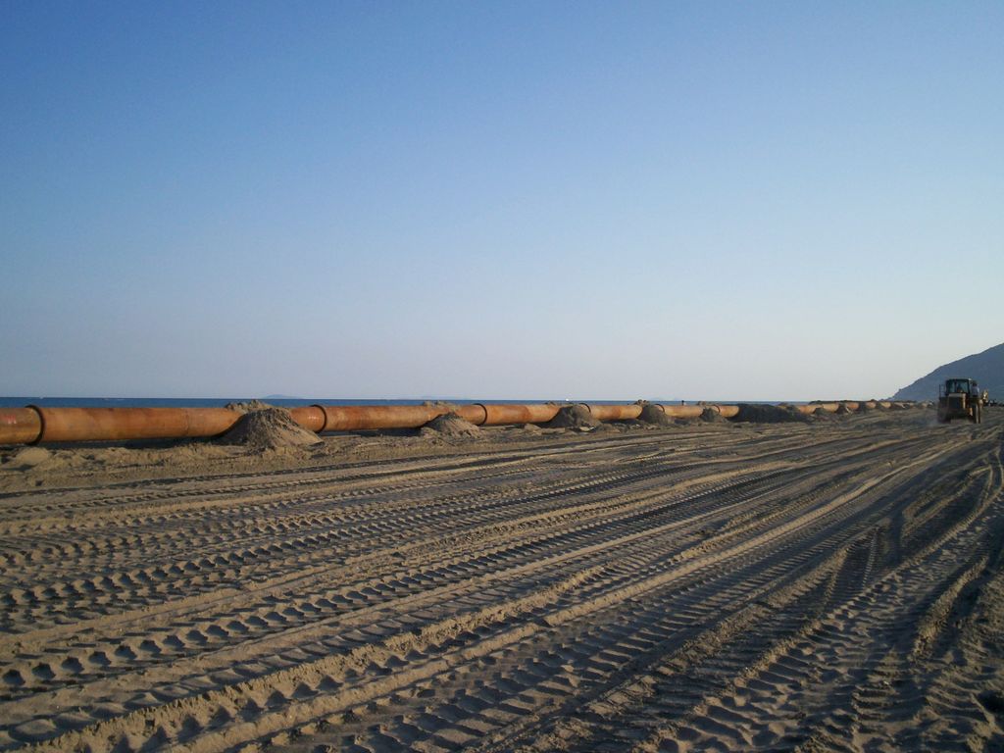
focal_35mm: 36
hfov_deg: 51.4
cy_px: 376
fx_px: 1044
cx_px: 502
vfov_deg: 39.7
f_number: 4.5
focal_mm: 5.9
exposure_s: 1/515
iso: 100
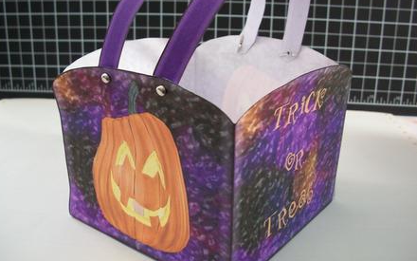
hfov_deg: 51.5
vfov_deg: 33.6
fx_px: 432
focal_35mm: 38
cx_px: 205
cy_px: 119
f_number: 3.1
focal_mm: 6.3
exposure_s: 1/15
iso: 160
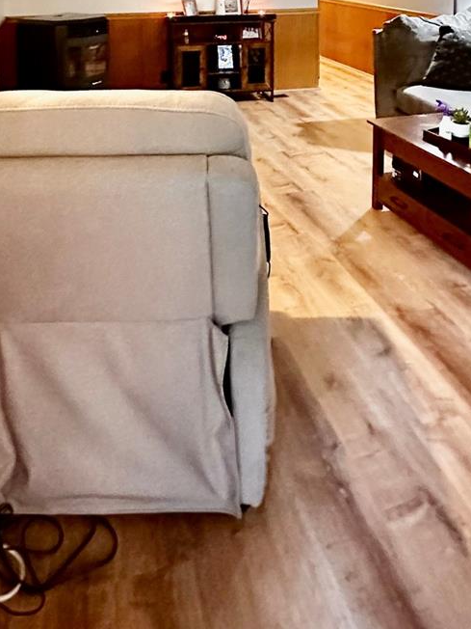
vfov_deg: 45.8
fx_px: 599
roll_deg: -0.6
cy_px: -12
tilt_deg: -3.3
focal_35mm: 33
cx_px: 227
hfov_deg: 42.9
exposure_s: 1/60
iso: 1250
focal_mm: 2.22
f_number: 2.2
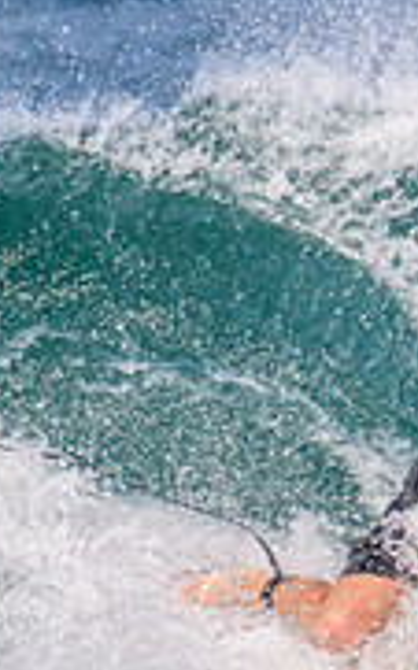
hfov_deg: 0.4
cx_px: 739
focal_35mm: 3146
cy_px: 521
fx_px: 57388
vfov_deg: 0.7
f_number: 11
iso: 1000
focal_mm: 800
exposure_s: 1/2000
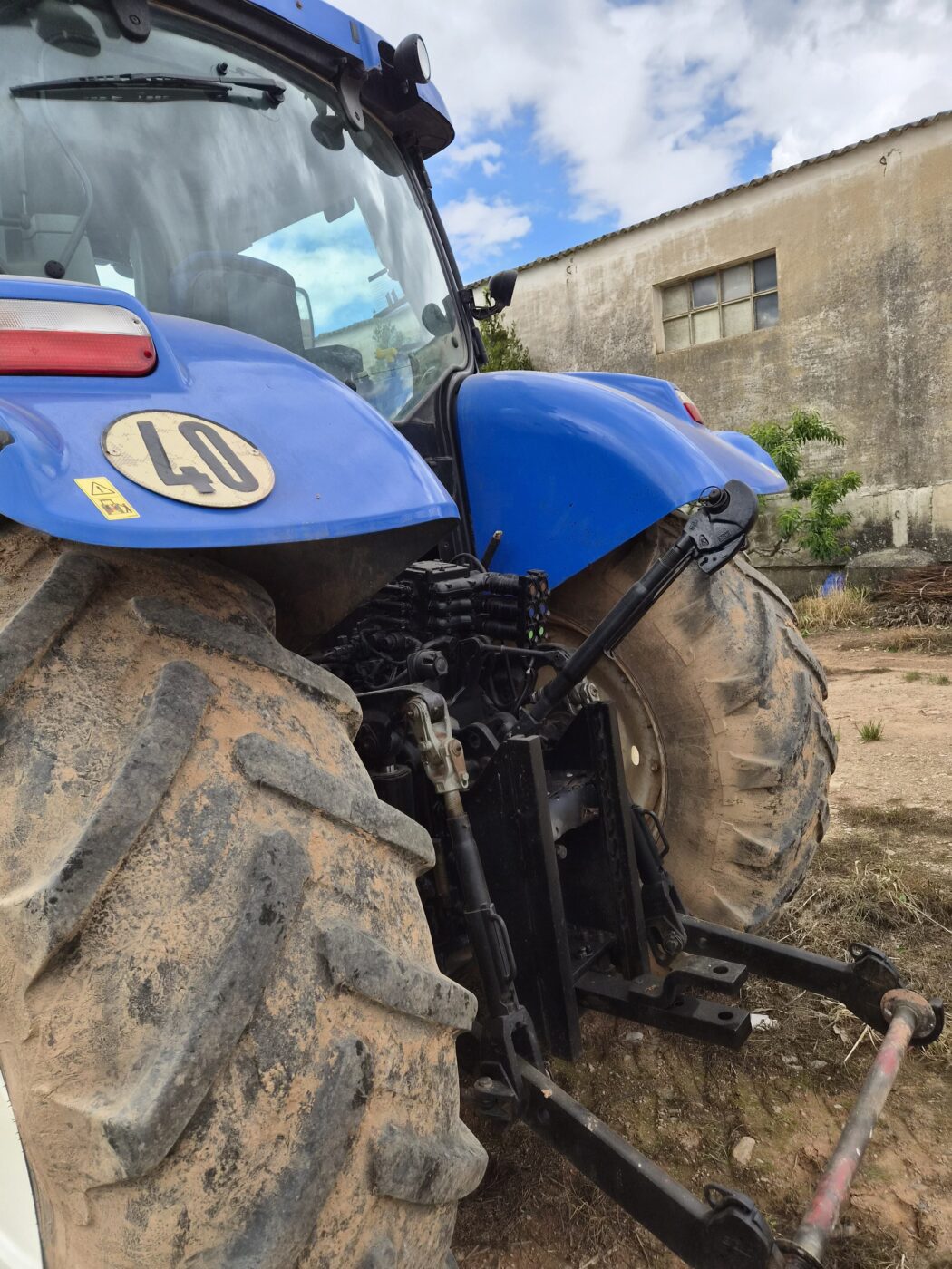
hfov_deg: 58.9
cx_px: 476
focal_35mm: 23
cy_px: 634
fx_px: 843
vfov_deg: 73.9
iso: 80
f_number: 1.8
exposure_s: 1/3480
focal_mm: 5.4
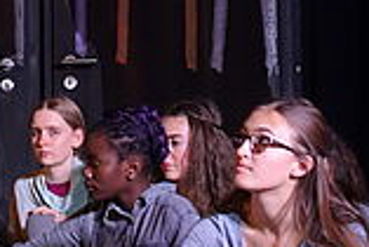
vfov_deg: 7.7
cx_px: -96
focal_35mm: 178
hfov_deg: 11.3
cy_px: 14
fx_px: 1826
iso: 800
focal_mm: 16.01
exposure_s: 1/100
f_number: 3.2
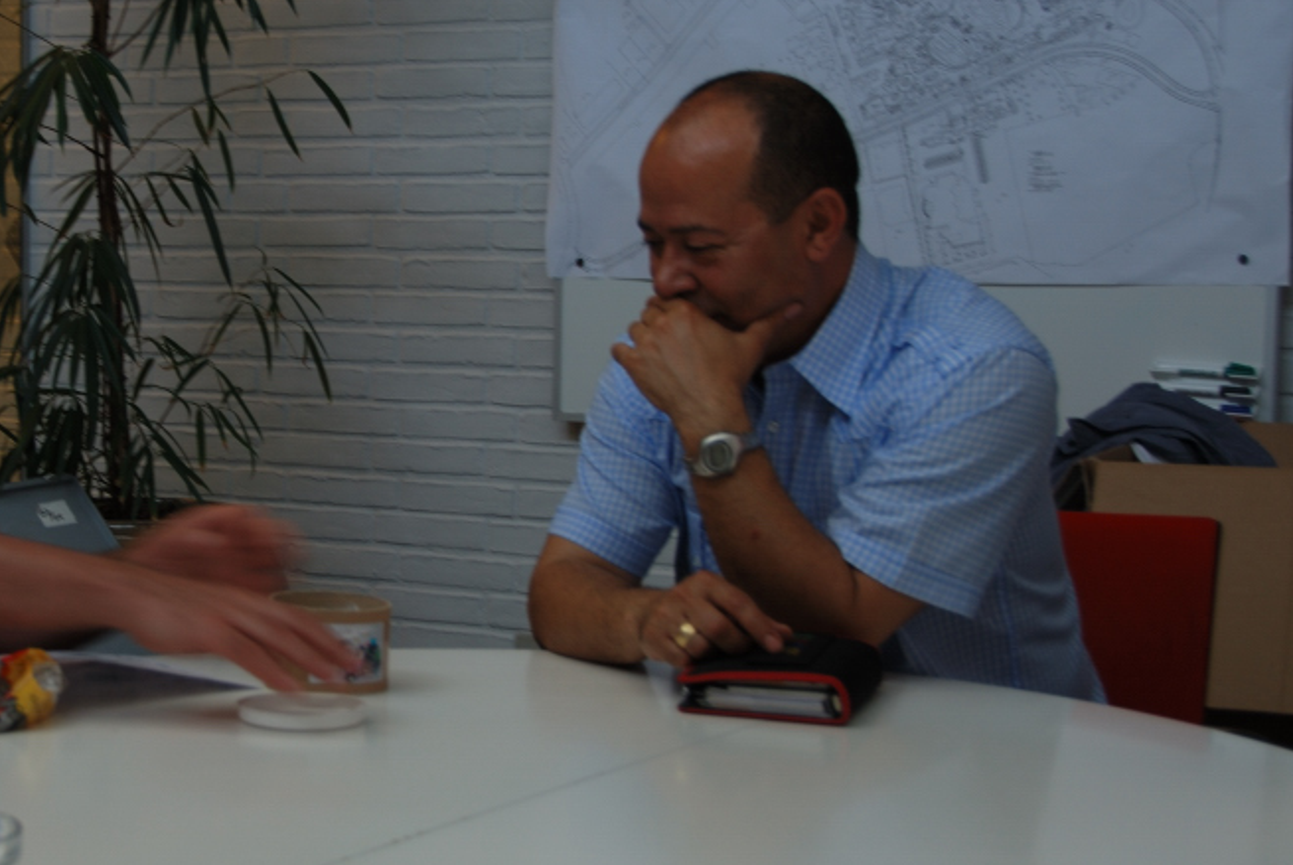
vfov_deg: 18.2
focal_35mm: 75
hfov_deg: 26.6
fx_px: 2696
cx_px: 330
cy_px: 368
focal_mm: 32
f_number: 4.2
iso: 100
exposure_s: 1/15
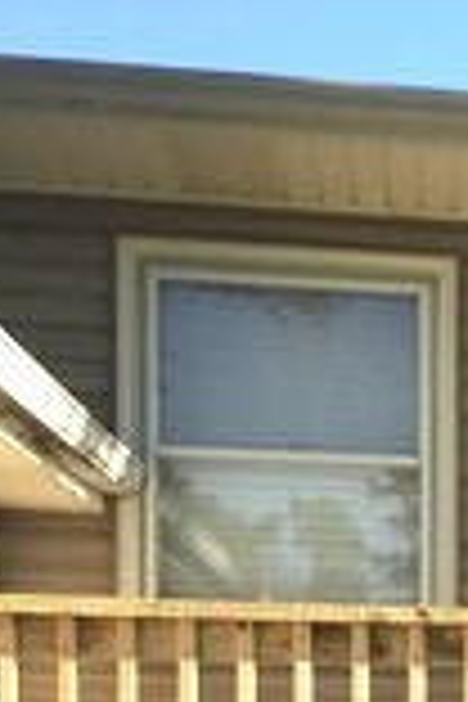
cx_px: 774
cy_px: 819
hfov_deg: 13.5
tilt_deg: -1.3
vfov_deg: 20.6
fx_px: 1813
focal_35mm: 93
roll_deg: -0.3
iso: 32
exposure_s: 1/860
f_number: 2.2
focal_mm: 4.15
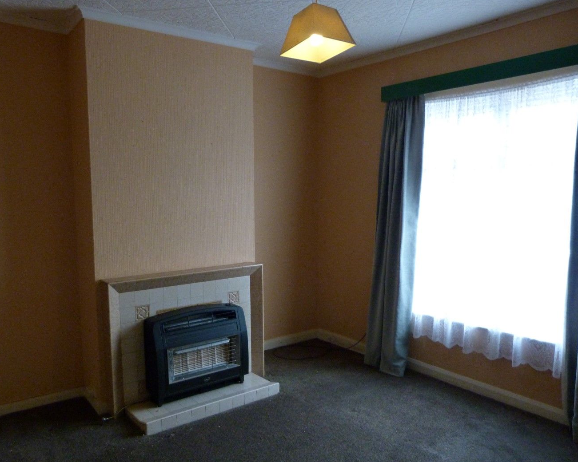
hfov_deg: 64.0
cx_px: 266
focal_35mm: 27
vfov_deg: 53.2
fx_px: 462
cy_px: 238
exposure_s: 1/60
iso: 400
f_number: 2.8
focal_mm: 4.5
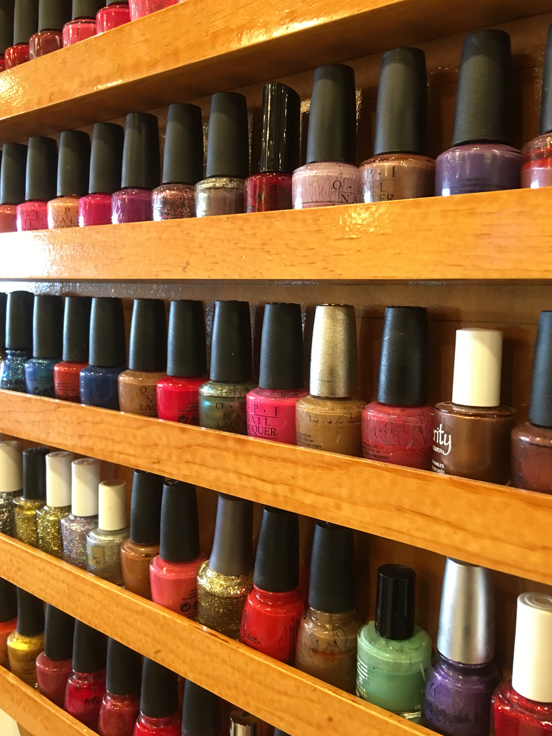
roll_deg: -0.8
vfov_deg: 60.0
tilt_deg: -5.0
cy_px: 367
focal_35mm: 30
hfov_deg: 46.8
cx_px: 280
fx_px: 638
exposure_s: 1/8
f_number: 2.2
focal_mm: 4.15
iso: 100
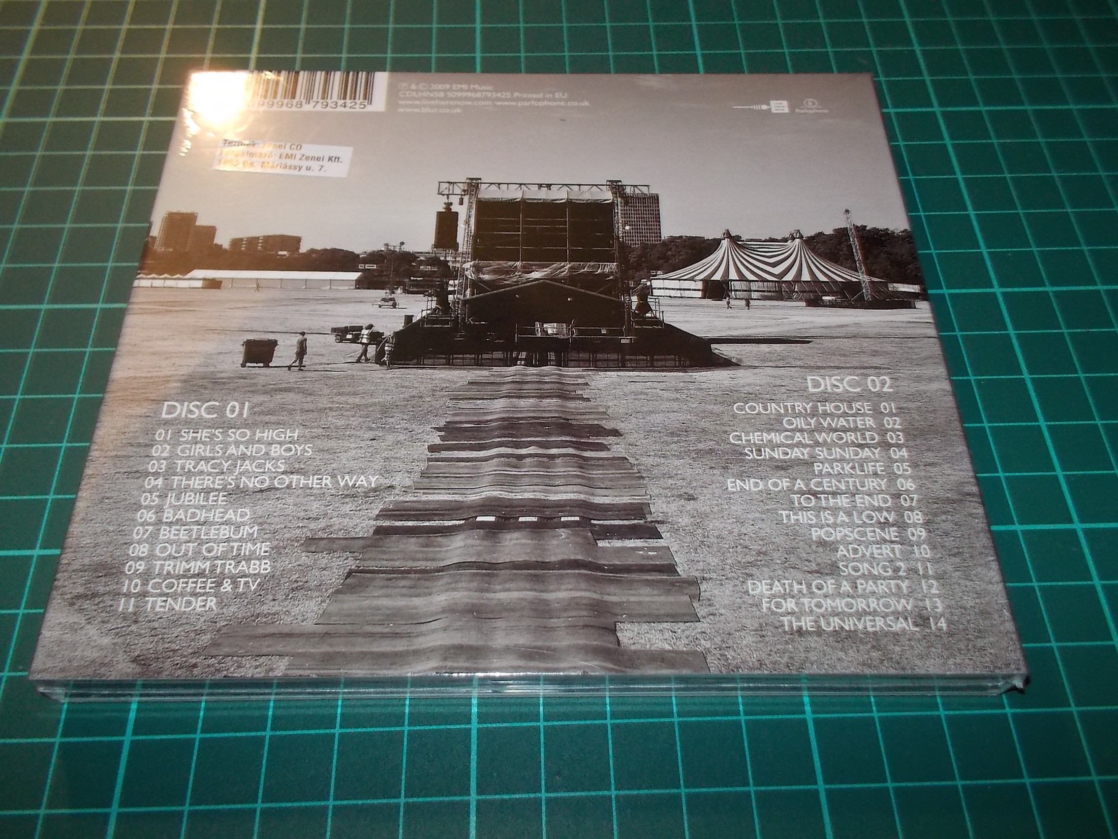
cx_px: 559
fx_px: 937
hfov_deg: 61.7
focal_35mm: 29
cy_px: 420
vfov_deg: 48.2
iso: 200
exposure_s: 1/30
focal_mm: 4.1
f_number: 3.3
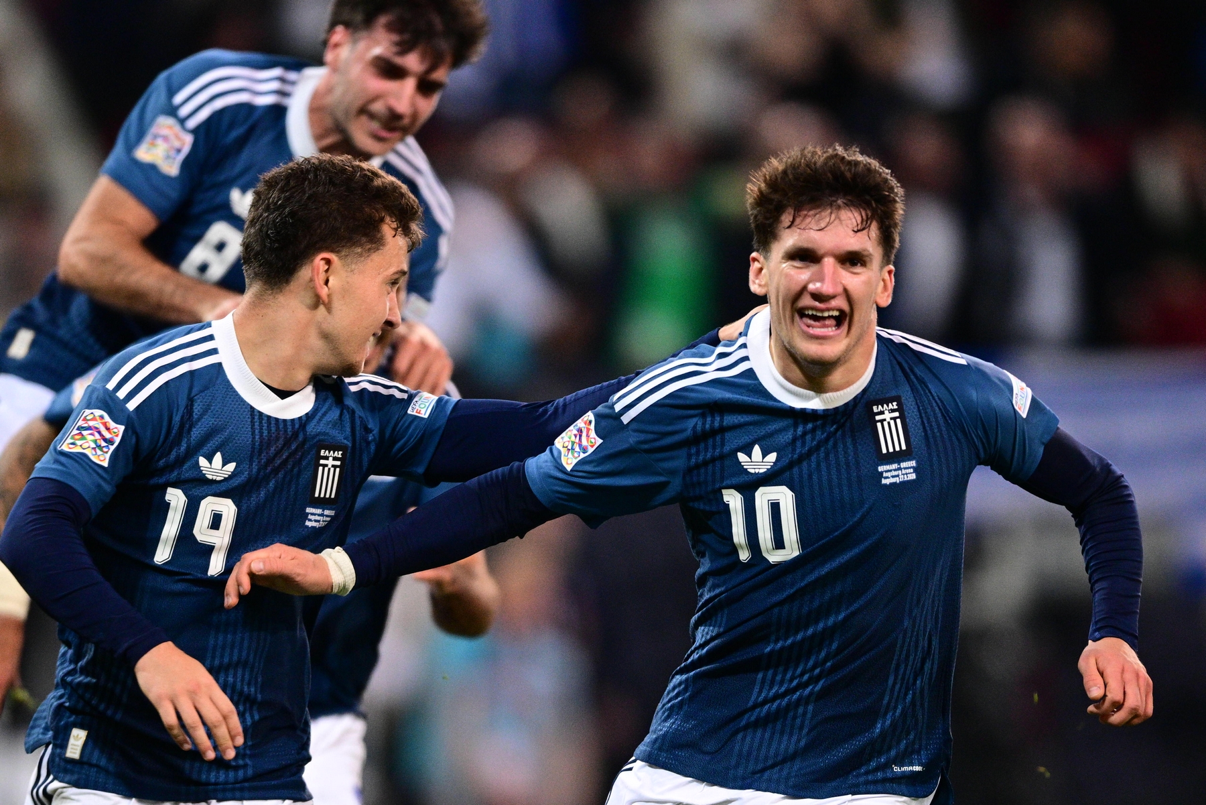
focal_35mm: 400
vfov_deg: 3.4
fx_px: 13402
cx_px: 603
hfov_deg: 5.2
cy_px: 402
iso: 2000
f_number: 2.8
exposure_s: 1/1250
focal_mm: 400
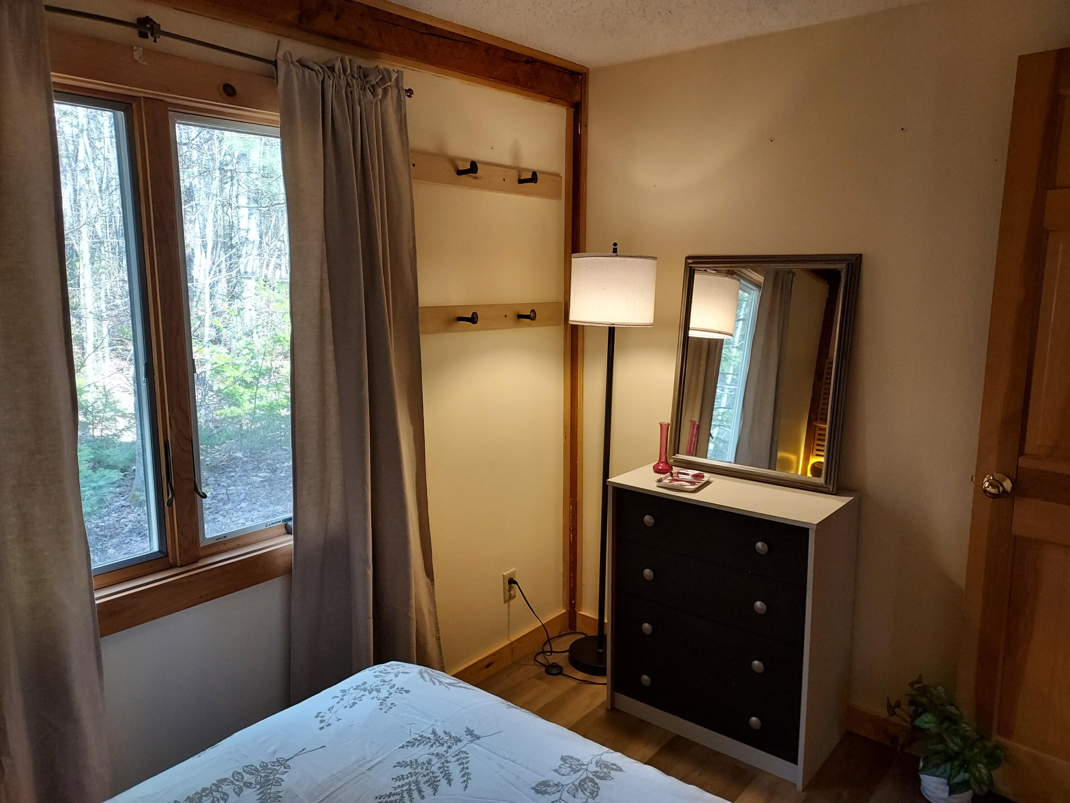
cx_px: 535
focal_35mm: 24
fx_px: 742
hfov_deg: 71.6
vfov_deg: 56.8
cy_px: 402
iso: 125
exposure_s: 1/60
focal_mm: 4.6
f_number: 1.8
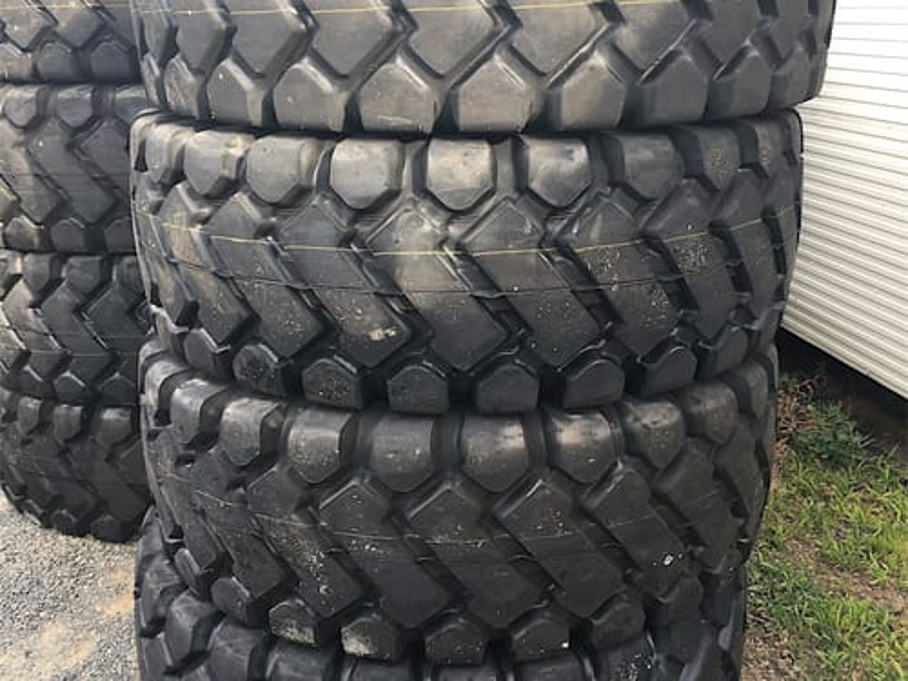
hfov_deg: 61.7
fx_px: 761
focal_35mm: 29
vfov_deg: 48.2
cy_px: 340
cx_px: 454
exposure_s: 1/100
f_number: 2.2
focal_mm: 4.15
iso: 32
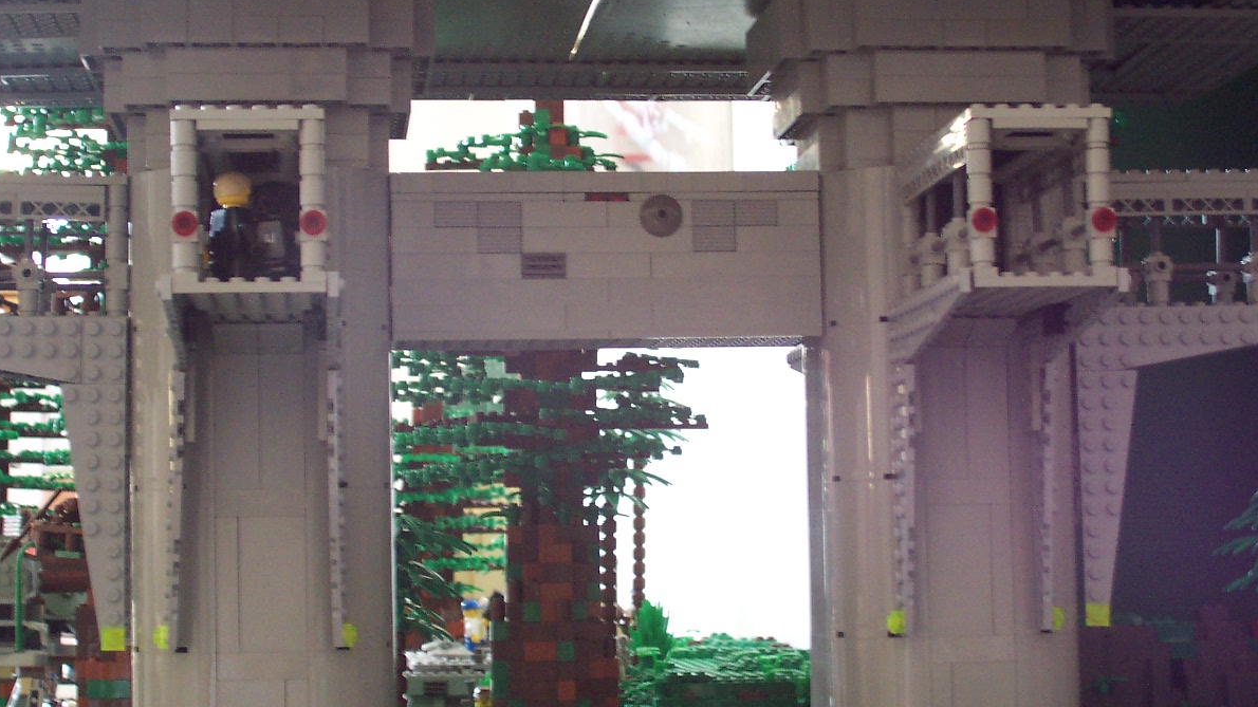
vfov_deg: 15.5
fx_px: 2602
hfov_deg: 27.2
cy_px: 337
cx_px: 625
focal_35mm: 78
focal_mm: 10.8
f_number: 4
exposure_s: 1/10
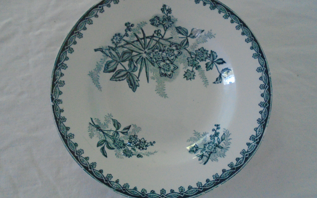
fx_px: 242
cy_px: 101
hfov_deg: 66.5
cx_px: 158
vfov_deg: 44.5
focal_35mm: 28
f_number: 3.2
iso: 800
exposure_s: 1/40
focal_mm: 4.6
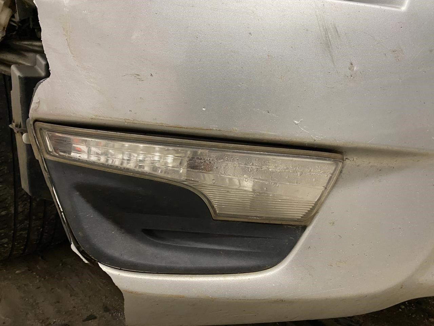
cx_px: 217
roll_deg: -0.1
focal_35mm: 26
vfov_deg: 53.1
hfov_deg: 67.3
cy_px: 163
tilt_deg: -15.7
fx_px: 326
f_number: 1.8
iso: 320
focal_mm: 4.25
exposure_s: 1/40
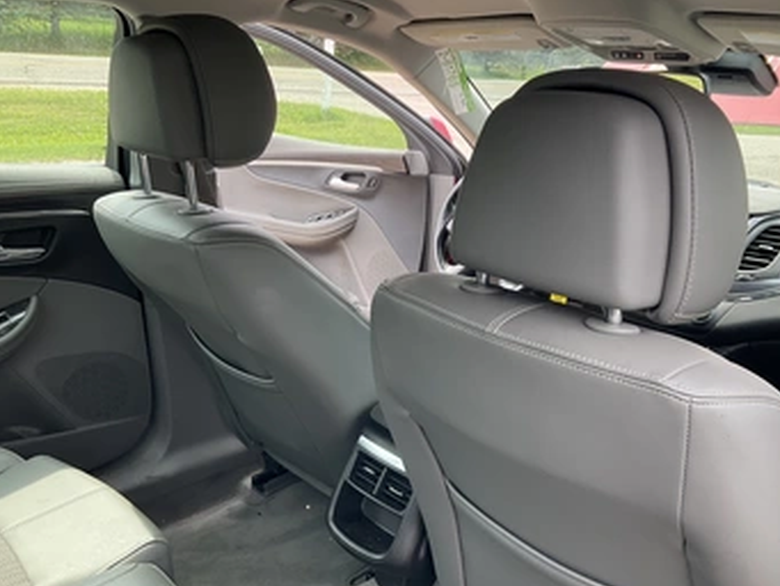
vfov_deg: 41.8
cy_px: 300
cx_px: 430
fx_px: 766
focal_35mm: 34
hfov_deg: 53.8
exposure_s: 1/164
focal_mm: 3
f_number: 1.8
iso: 32
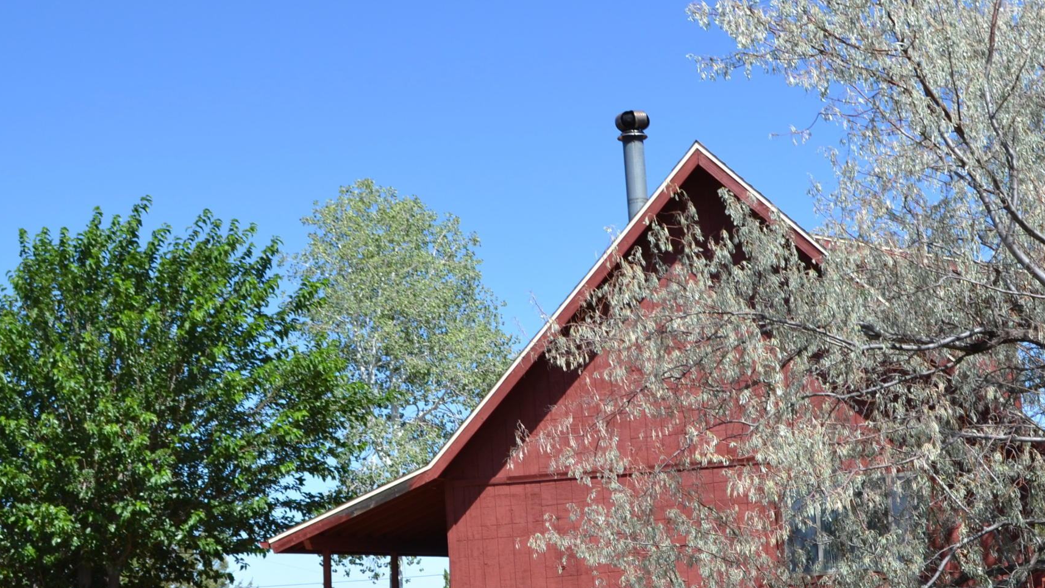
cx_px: 658
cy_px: 434
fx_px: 1829
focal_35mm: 66
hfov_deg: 31.7
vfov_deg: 18.2
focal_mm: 24
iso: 100
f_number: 8
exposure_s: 1/250
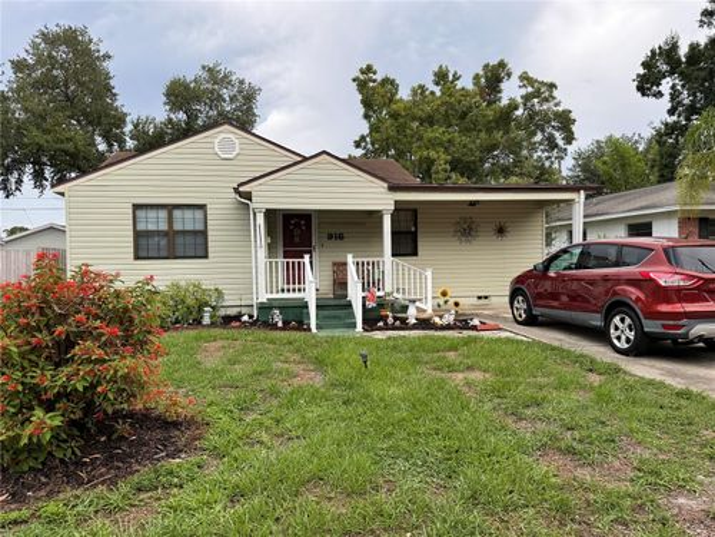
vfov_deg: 56.8
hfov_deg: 71.6
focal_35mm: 24
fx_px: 496
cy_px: 268
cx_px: 358
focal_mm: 6.76
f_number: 1.78
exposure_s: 1/780
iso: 80
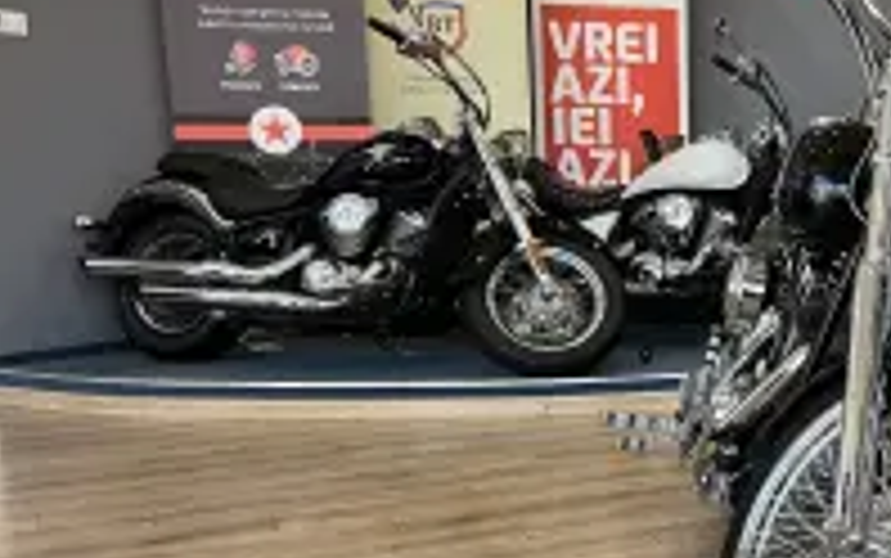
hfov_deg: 37.6
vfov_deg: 25.8
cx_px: 806
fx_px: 1215
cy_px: 364
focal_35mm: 50
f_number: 1.5
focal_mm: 5.7
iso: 100
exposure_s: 1/50
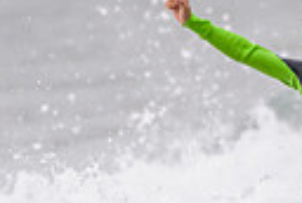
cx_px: 309
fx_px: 23317
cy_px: 232
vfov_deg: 0.5
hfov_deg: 0.7
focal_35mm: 2773
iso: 320
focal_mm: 500
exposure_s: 1/800
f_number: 5.6
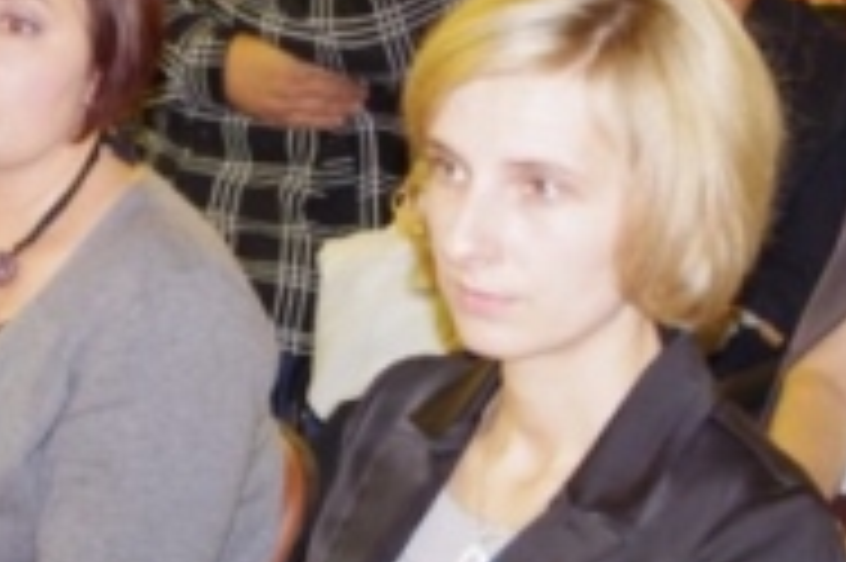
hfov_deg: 14.8
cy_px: 72
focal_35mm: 138
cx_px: 148
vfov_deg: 9.9
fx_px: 3240
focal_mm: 35
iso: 1600
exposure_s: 1/25
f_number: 4.5
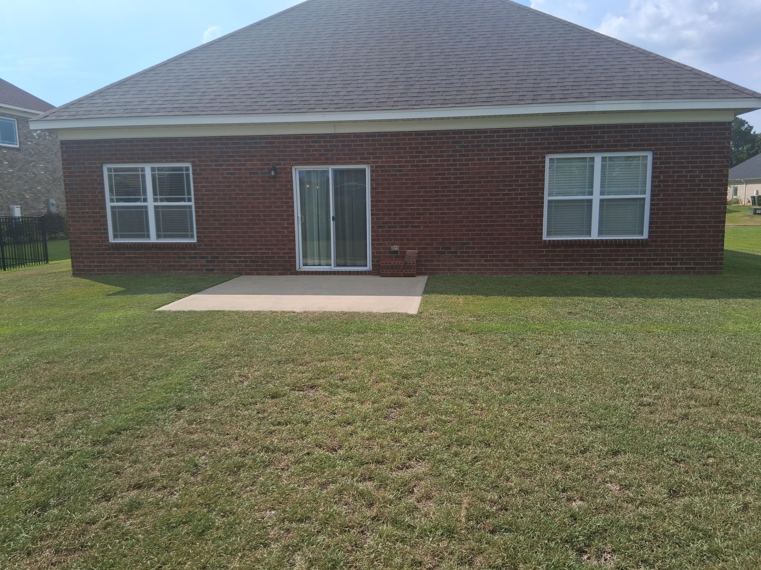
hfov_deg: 67.3
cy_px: 285
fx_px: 572
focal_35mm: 26
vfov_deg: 53.1
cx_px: 380
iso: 25
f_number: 1.8
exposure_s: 1/860
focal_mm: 3.98
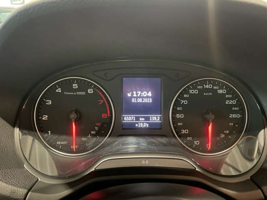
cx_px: 134
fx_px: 201
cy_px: 100
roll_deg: -0.2
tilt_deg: -22.5
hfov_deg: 67.3
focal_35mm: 26
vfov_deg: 53.1
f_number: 1.6
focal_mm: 4.2
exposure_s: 1/13
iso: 500
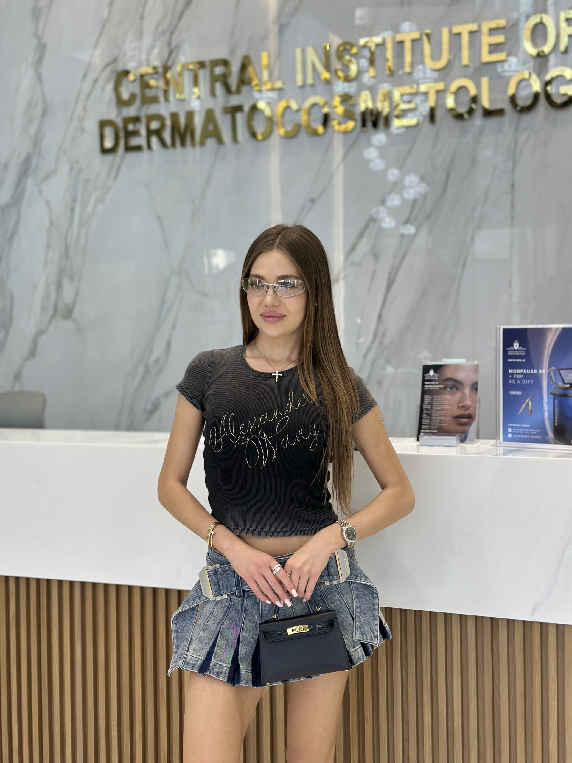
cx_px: 286
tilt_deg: -5.0
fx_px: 1058
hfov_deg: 30.3
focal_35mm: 48
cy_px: 382
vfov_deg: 39.7
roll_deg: +1.3
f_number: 1.78
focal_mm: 6.86
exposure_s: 1/141
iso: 80
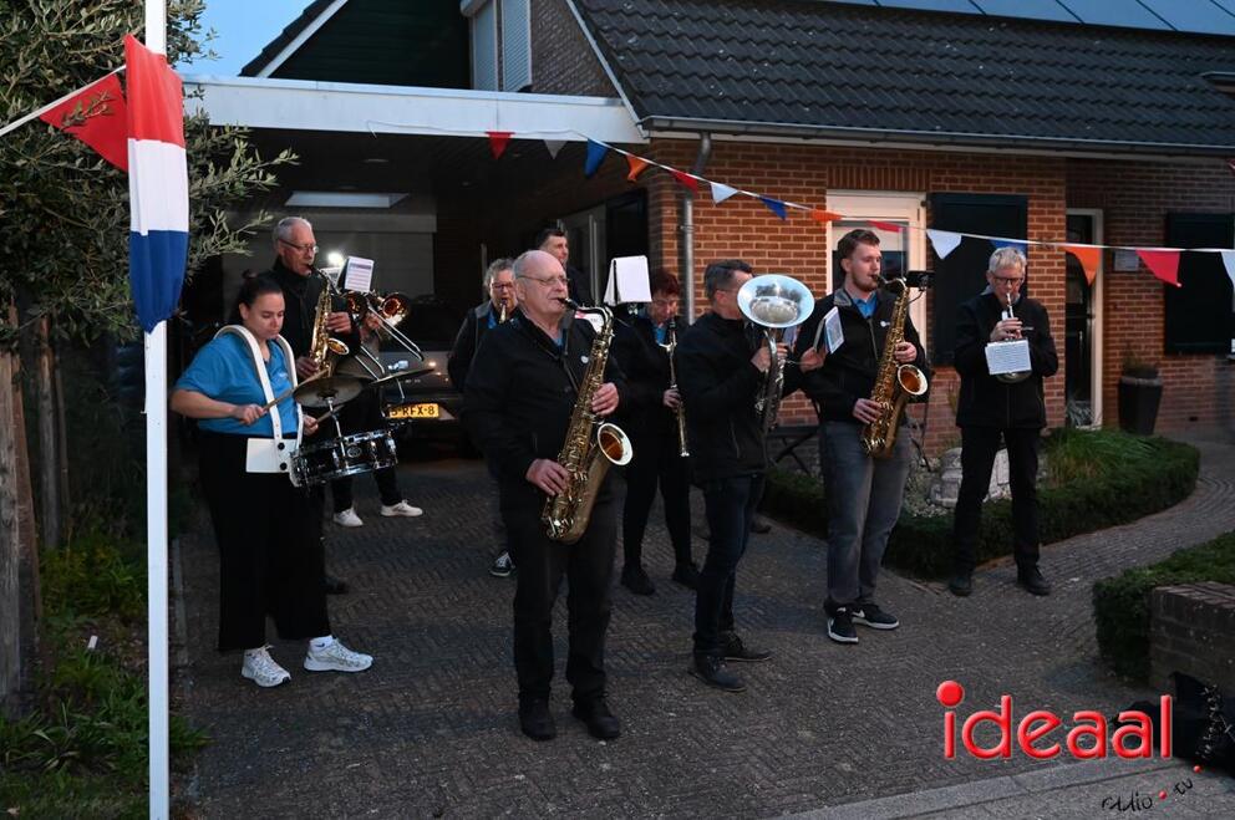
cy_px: 410
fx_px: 1234
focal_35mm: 36
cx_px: 618
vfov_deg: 36.8
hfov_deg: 53.2
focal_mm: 36
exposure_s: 1/60
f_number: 4
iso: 6400
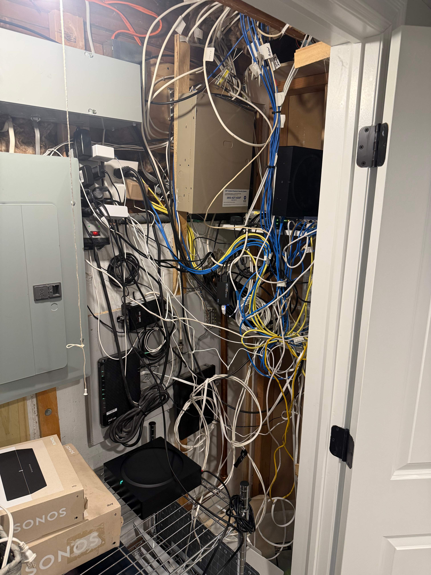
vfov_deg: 71.6
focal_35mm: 24
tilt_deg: -13.2
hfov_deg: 56.8
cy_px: 288
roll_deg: -1.4
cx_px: 216
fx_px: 398
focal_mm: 6.76
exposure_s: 1/60
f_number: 1.78
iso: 250
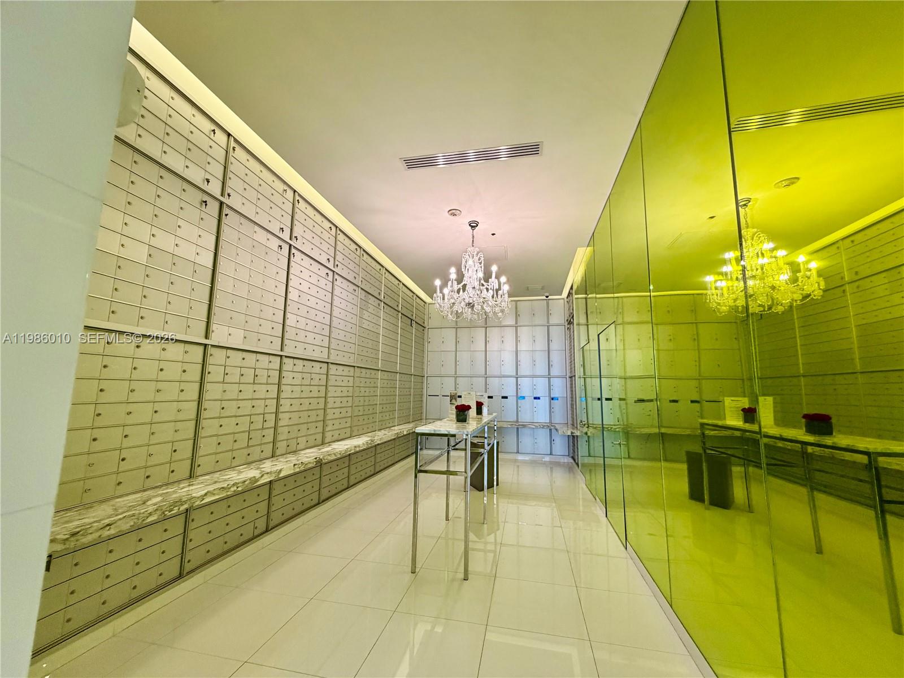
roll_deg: -0.8
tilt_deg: +9.6
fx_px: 366
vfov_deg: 85.7
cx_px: 452
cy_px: 339
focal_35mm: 14
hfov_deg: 102.1
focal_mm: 2.22
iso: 320
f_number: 2.2
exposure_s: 1/120
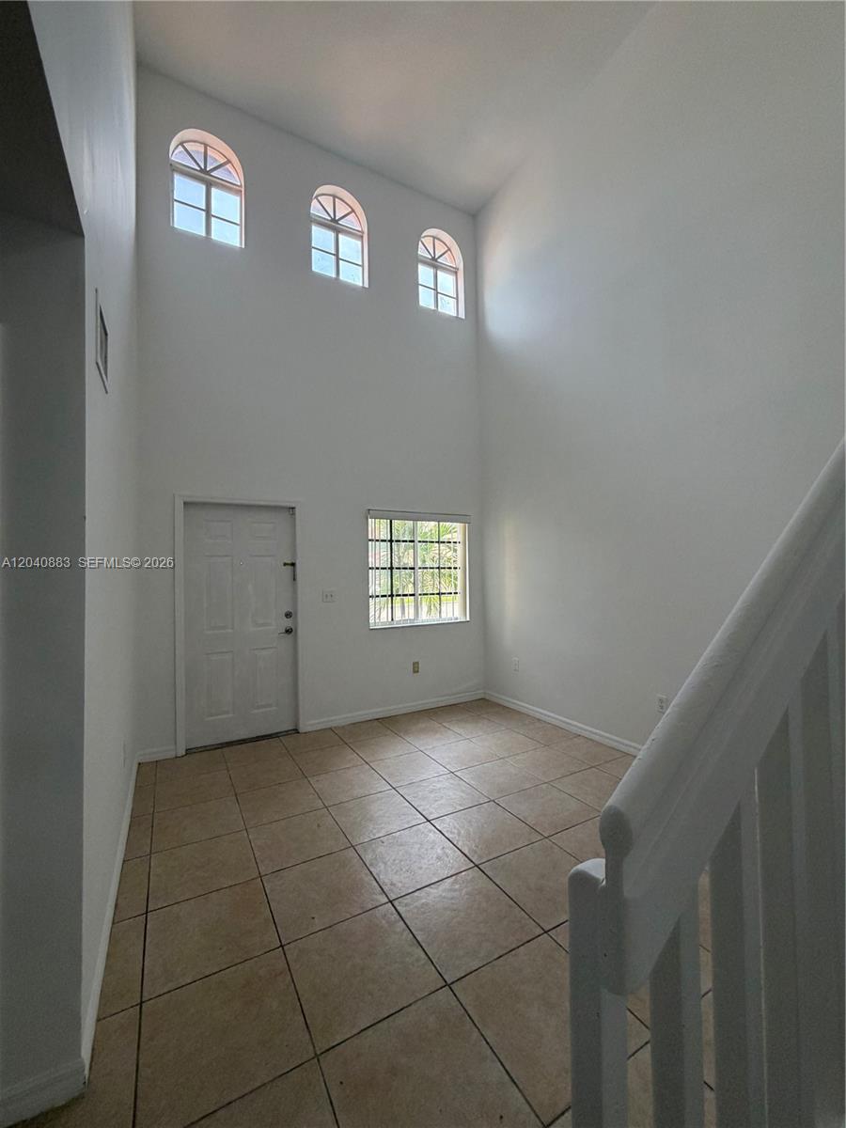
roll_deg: +1.2
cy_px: 564
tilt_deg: +1.1
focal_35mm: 14
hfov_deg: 85.7
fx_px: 456
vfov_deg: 102.1
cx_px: 423
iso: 200
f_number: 2.2
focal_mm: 2.22
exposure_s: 1/60
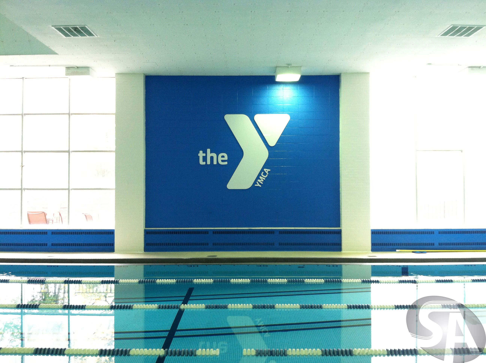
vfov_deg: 40.6
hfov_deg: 52.7
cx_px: 243
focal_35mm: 35
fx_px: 491
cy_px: 182
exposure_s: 1/15
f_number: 2.8
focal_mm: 3.85
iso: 125
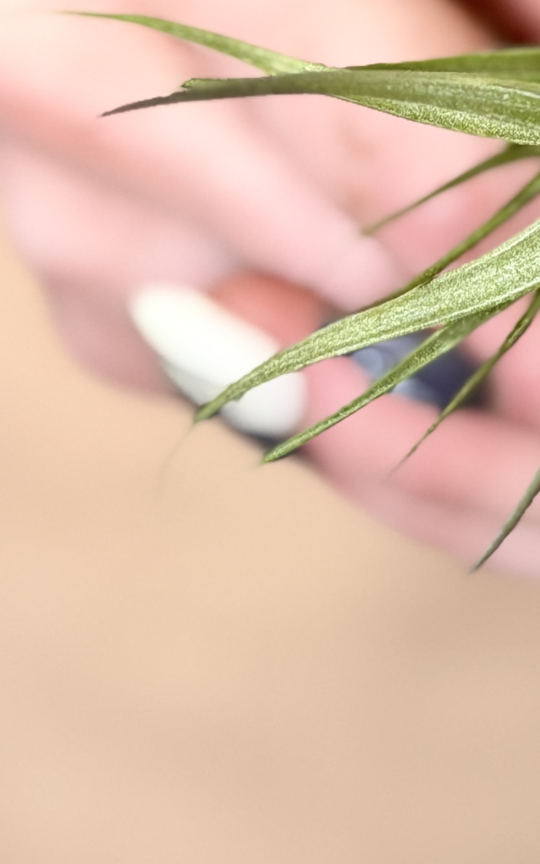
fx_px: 4241
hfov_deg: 7.2
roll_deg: -0.6
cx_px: 596
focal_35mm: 180
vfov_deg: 11.4
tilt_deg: -20.9
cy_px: -140
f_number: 1.78
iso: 64
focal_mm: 6.76
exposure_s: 1/182
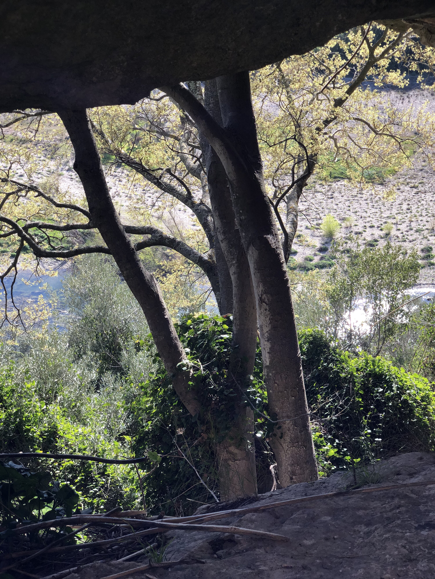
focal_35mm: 52
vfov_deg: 36.8
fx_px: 871
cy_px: 290
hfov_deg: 28.0
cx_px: 218
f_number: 2.4
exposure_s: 1/279
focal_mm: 6
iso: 16
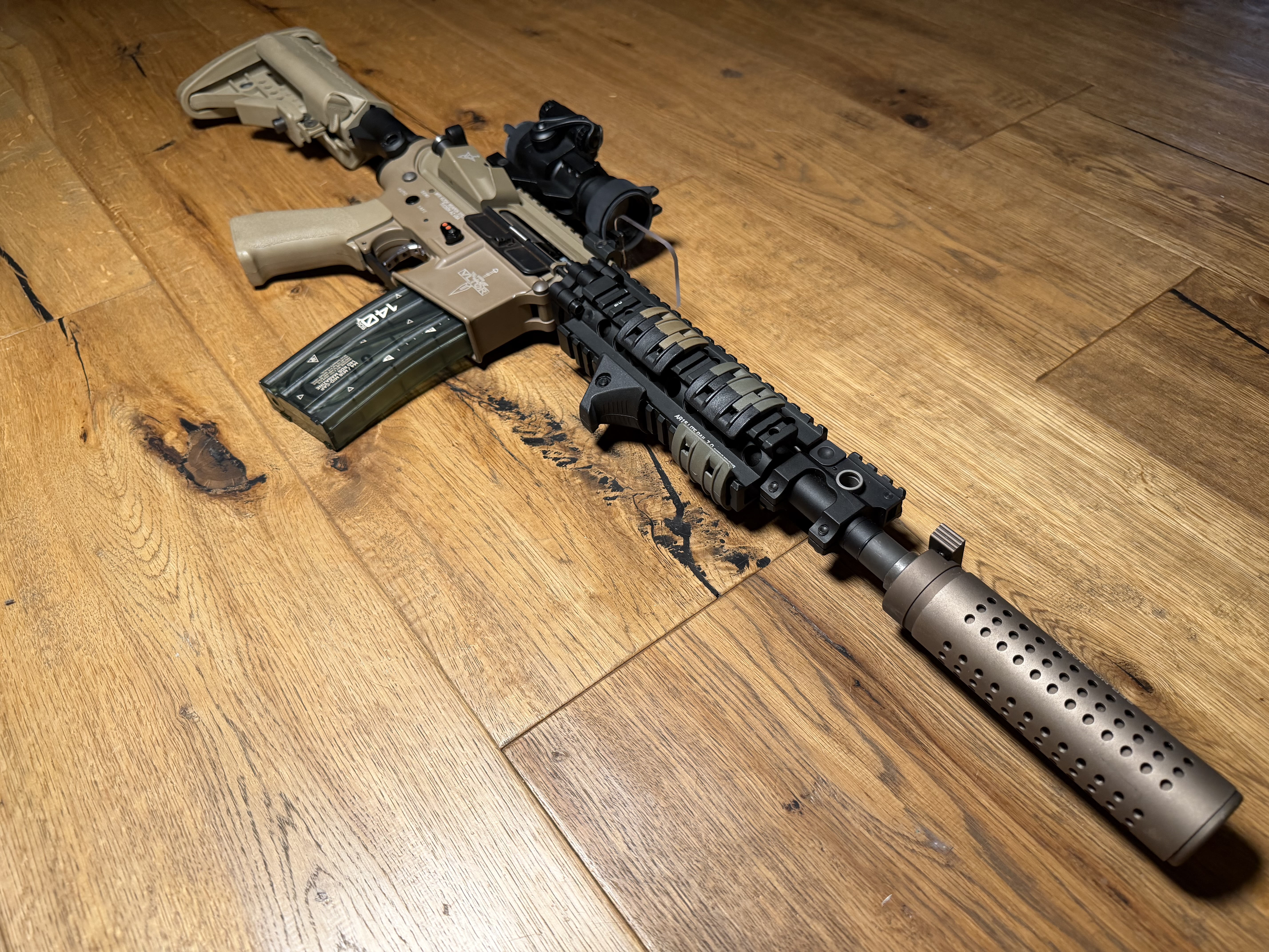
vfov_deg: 56.8
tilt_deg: -48.0
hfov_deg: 71.6
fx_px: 880
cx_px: 634
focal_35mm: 24
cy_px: 476
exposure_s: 1/63
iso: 200
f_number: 1.78
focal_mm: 6.76
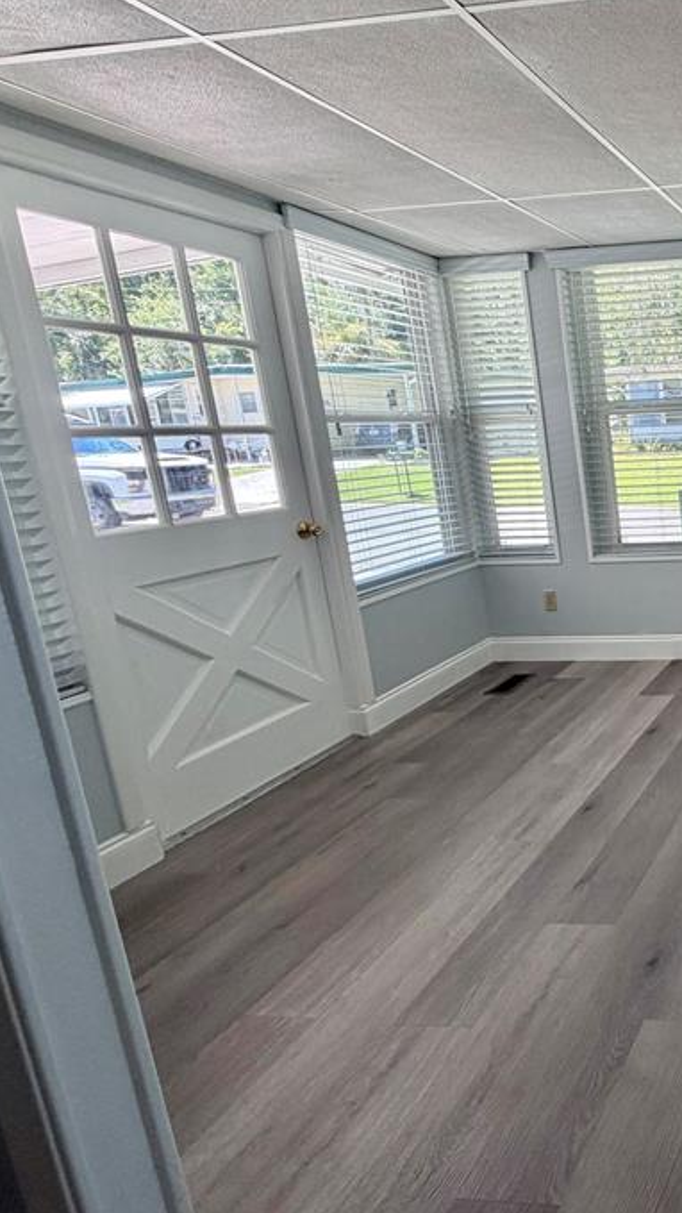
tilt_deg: -10.3
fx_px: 739
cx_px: 843
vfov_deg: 78.5
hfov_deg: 36.5
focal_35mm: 23
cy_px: 557
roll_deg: +3.5
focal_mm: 2.22
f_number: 2.2
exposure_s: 1/121
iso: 80
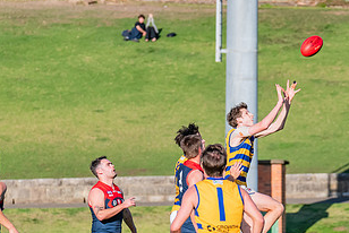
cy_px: 172
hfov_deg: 3.6
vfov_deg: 2.4
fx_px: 5550
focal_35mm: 572
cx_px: 192
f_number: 9
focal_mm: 270
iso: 800
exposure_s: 1/1600
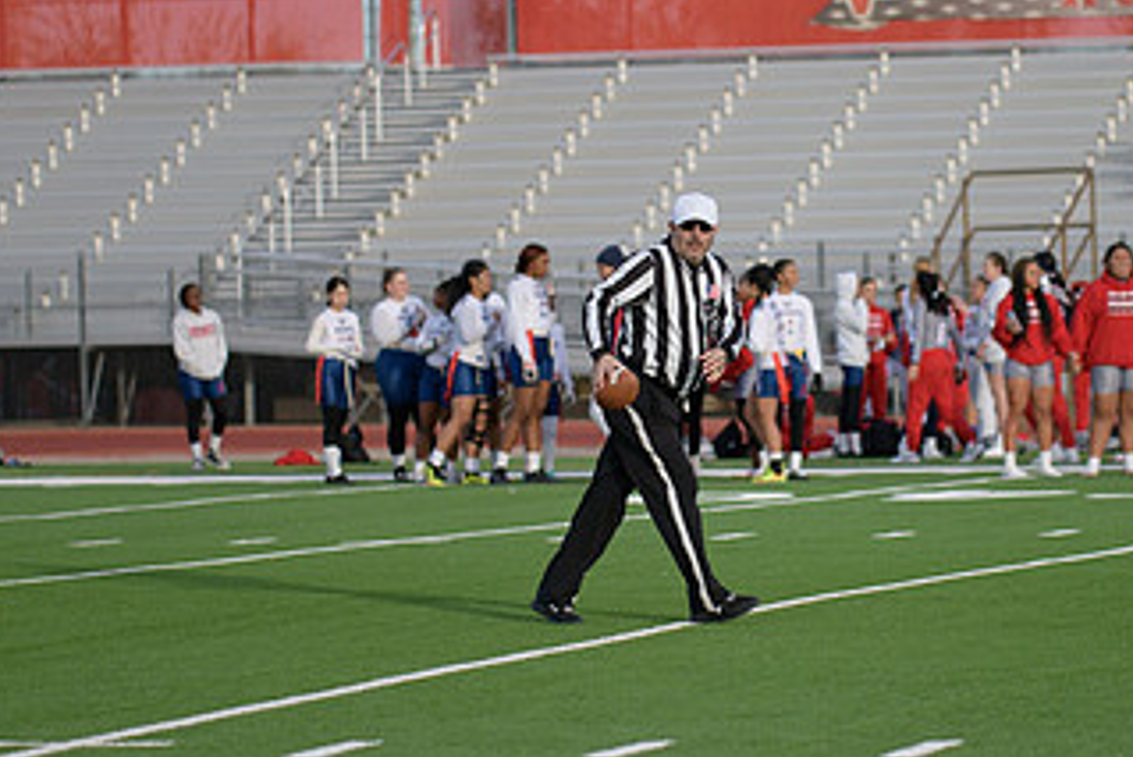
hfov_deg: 9.4
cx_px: 760
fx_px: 6864
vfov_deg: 6.3
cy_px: 386
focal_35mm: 218
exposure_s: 1/3200
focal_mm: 120
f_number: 2.8
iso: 400
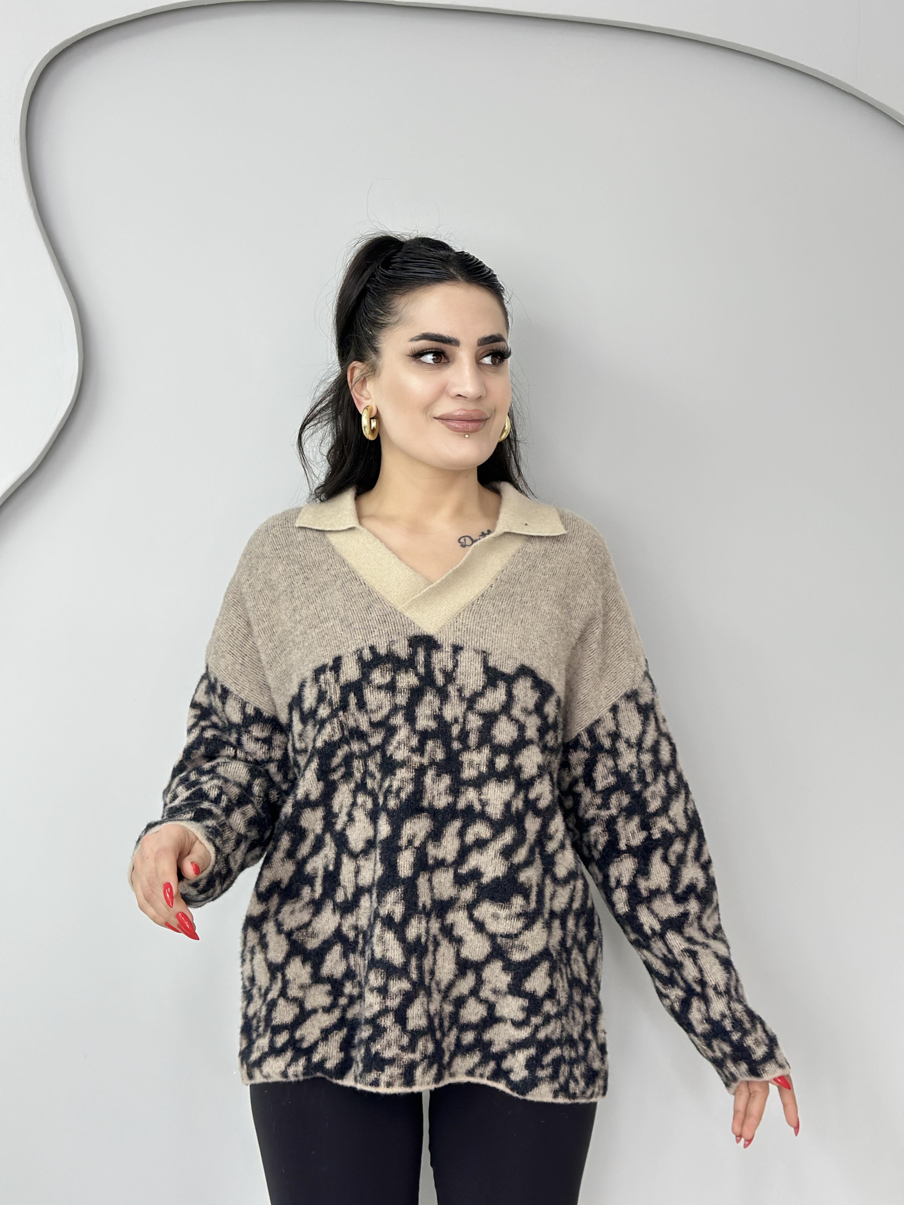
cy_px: 602
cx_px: 452
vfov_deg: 39.7
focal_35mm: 48
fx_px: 1671
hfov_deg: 30.3
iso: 125
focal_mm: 6.86
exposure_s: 1/100
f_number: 1.78
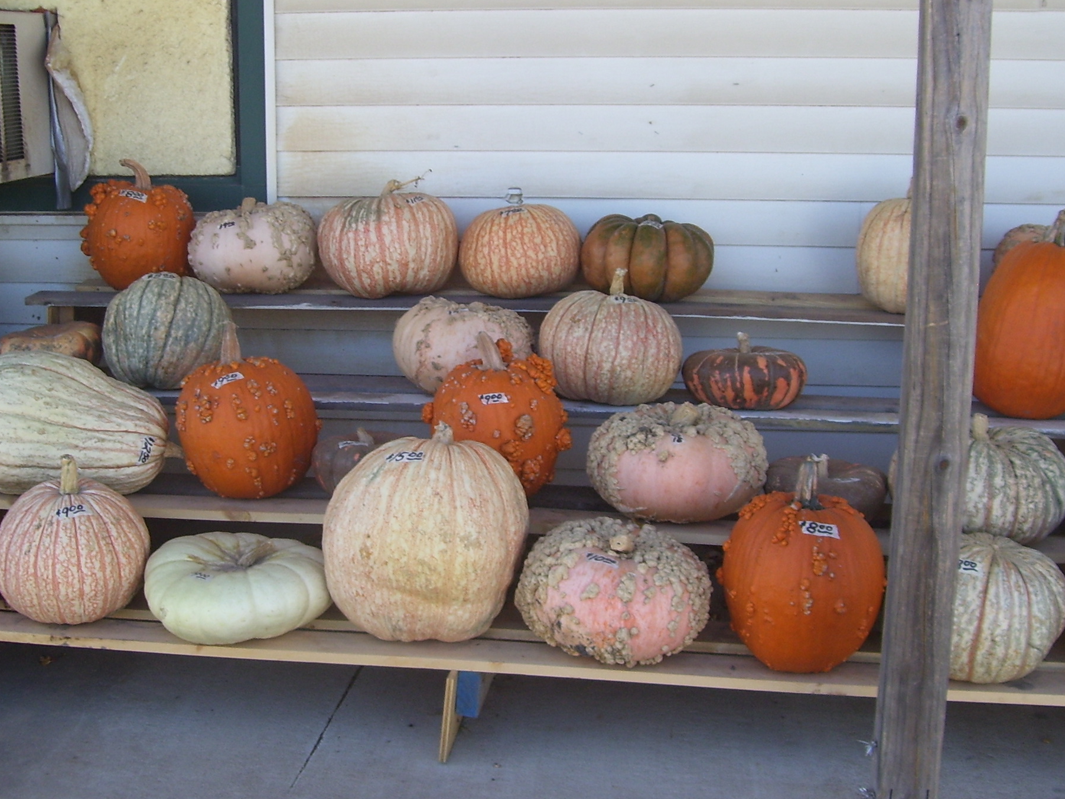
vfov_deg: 31.5
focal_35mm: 46
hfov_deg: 41.2
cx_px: 478
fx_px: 1415
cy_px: 352
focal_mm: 6
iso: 80
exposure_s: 1/250
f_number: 2.7
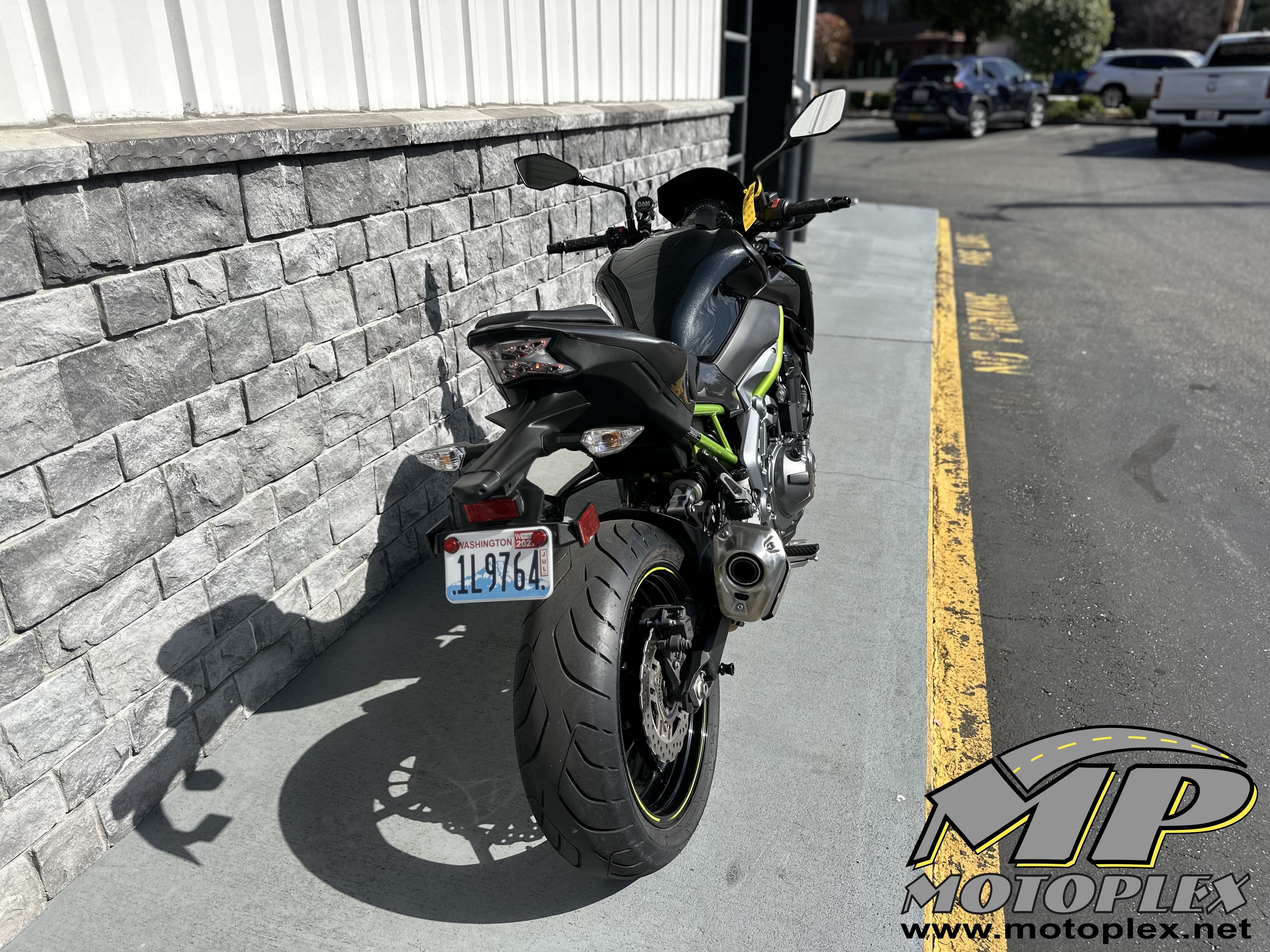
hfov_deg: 71.6
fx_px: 881
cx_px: 635
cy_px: 476
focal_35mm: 24
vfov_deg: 56.8
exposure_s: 1/4545
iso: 80
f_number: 1.78
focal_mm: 6.86
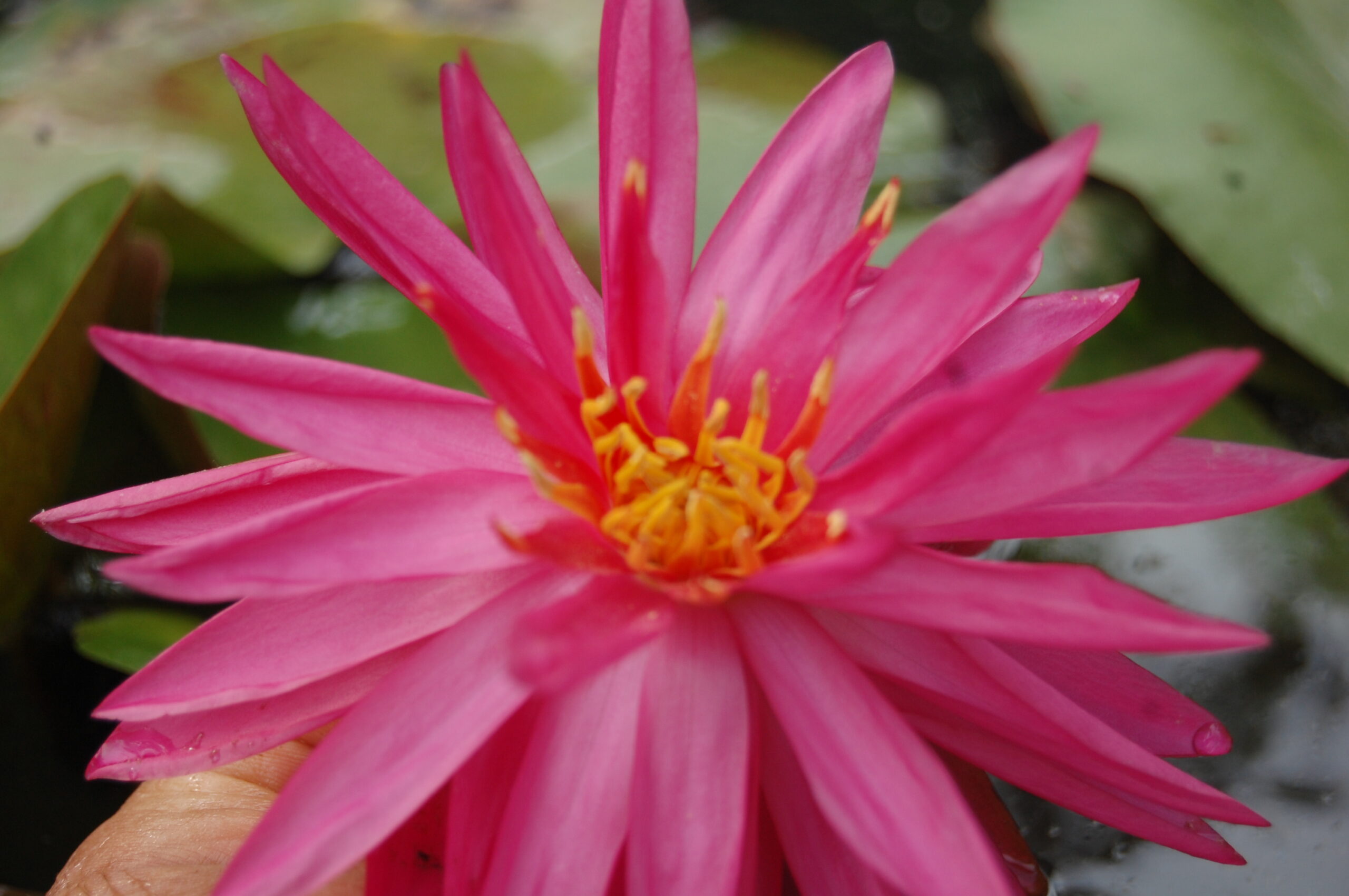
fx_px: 3089
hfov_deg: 24.6
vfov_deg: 16.5
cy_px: 448
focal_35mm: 82
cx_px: 674
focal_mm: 55
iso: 400
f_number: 5.6
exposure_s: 1/320
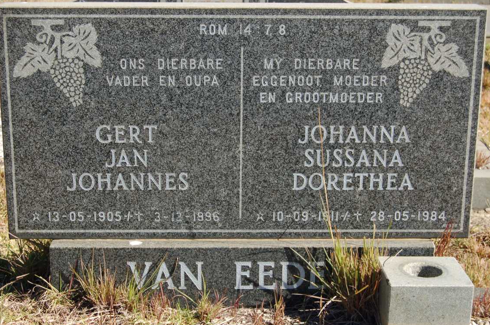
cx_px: 232
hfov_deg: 31.5
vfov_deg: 21.2
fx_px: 870
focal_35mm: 64
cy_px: 155
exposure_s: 1/250
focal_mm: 40
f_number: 6.3
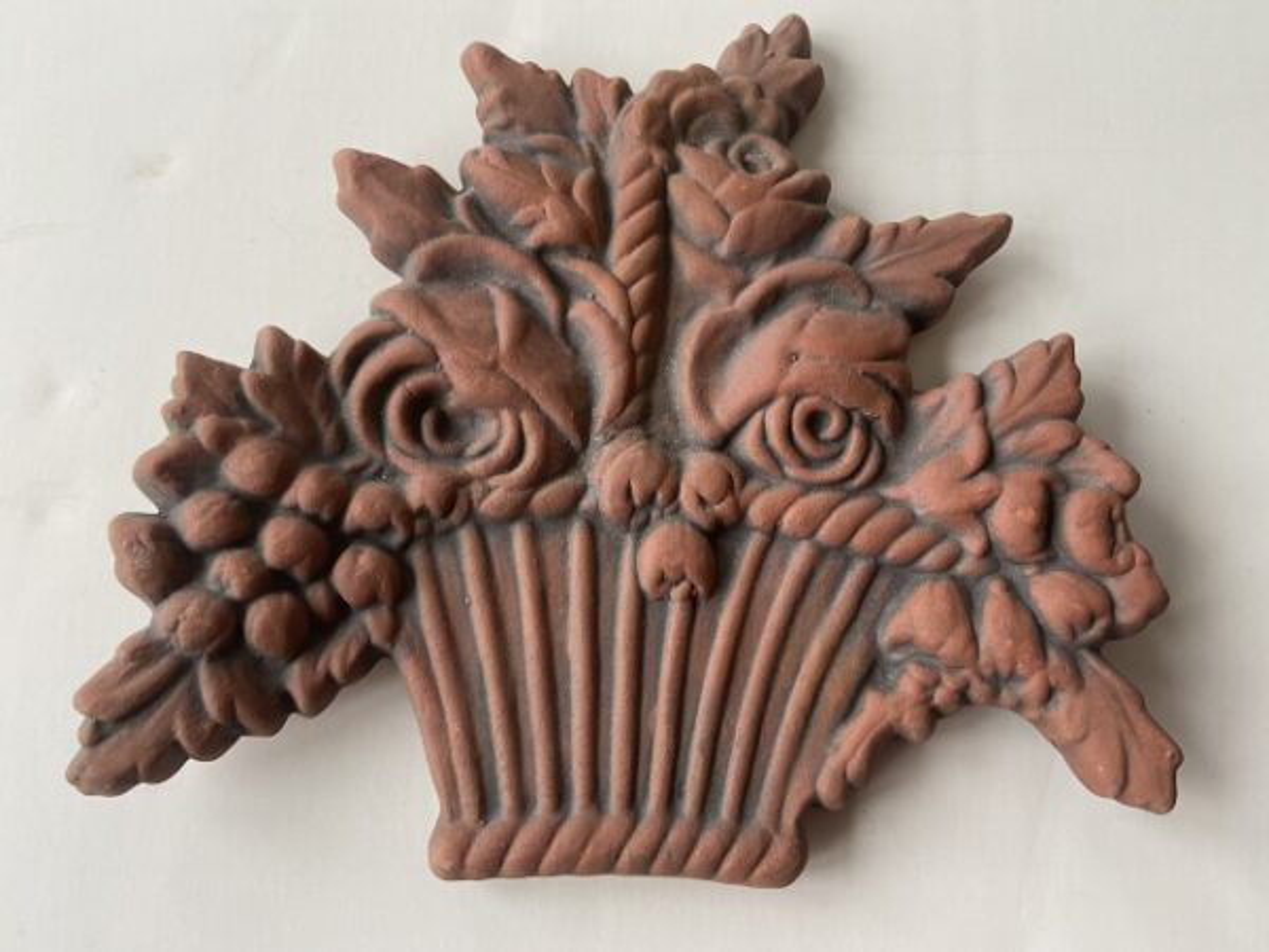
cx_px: 634
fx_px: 953
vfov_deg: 53.1
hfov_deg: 67.3
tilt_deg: -77.1
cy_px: 476
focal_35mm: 26
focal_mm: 4.25
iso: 125
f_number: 1.8
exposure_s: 1/61
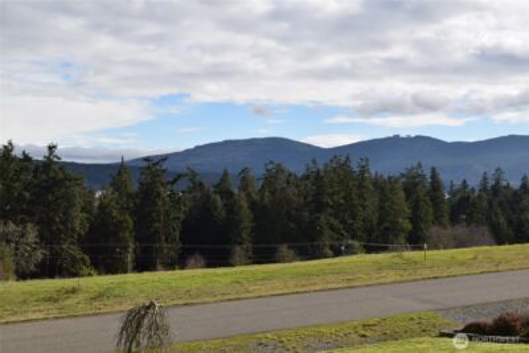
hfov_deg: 36.9
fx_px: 794
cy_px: 176
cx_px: 264
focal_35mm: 54
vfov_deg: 25.1
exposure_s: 1/200
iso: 100
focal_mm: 36
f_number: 10
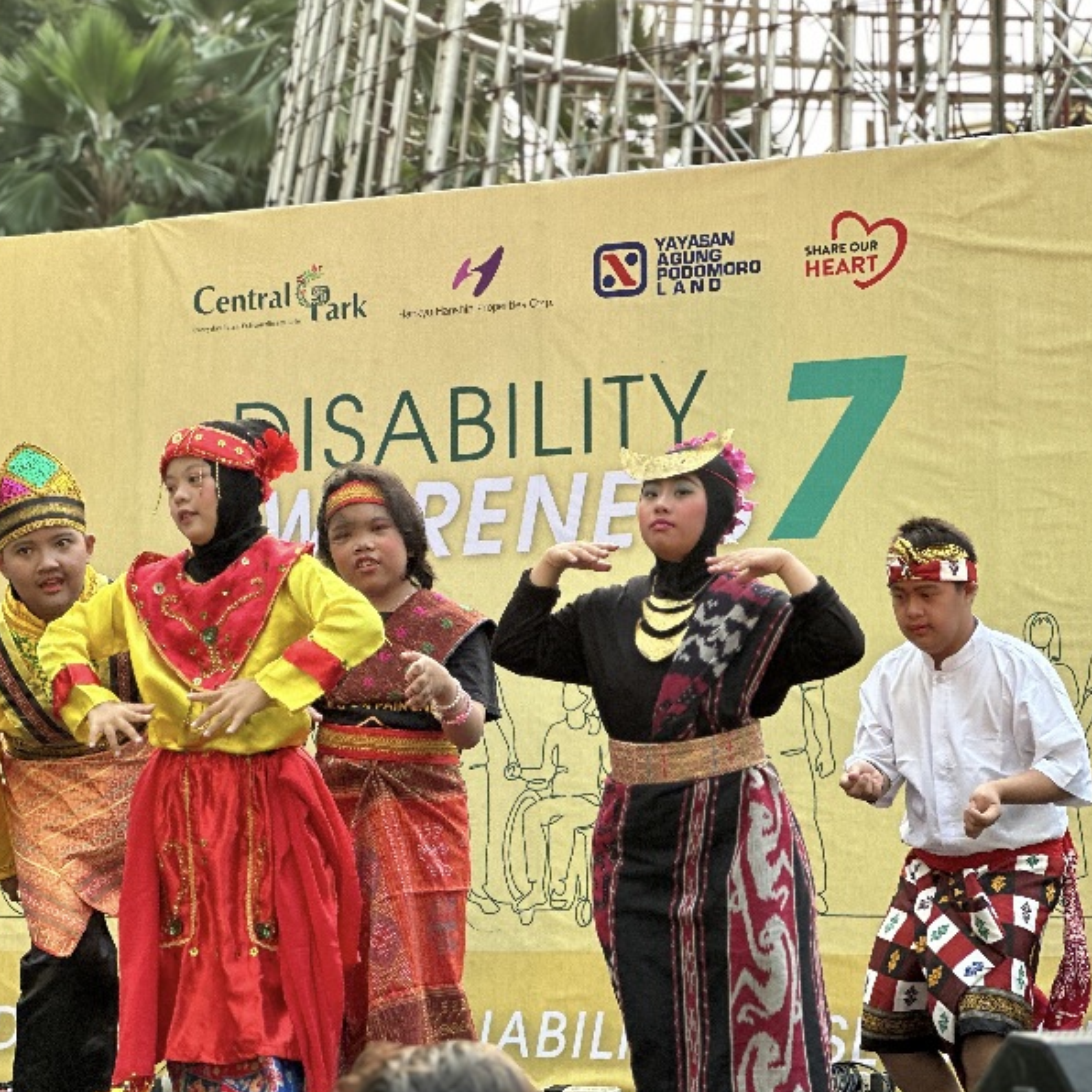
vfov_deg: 18.9
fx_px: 3284
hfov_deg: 18.8
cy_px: 550
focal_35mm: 92
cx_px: 388
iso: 50
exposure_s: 1/122
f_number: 2.8
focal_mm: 9
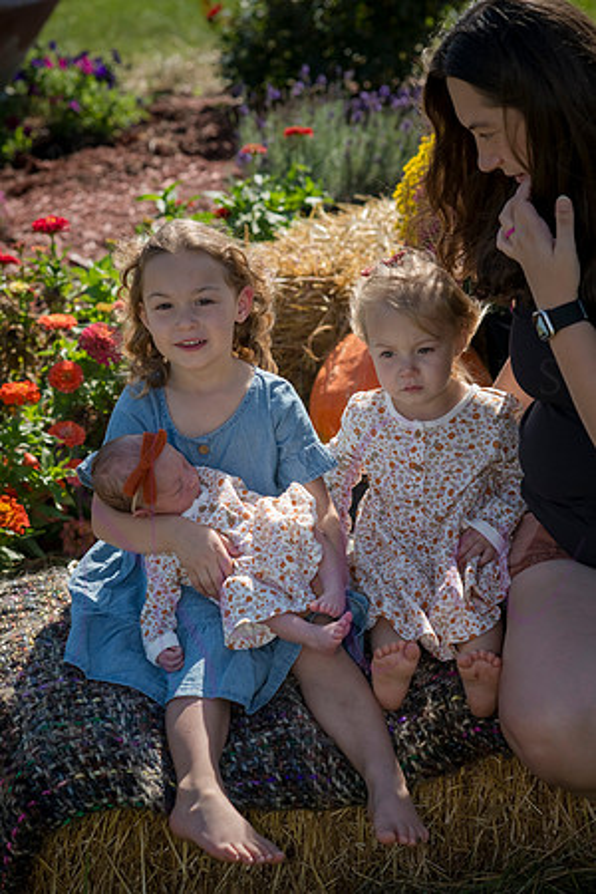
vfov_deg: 23.9
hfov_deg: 16.1
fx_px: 2111
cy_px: 447
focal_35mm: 85
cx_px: 298
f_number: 5.6
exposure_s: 1/1250
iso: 400
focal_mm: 85
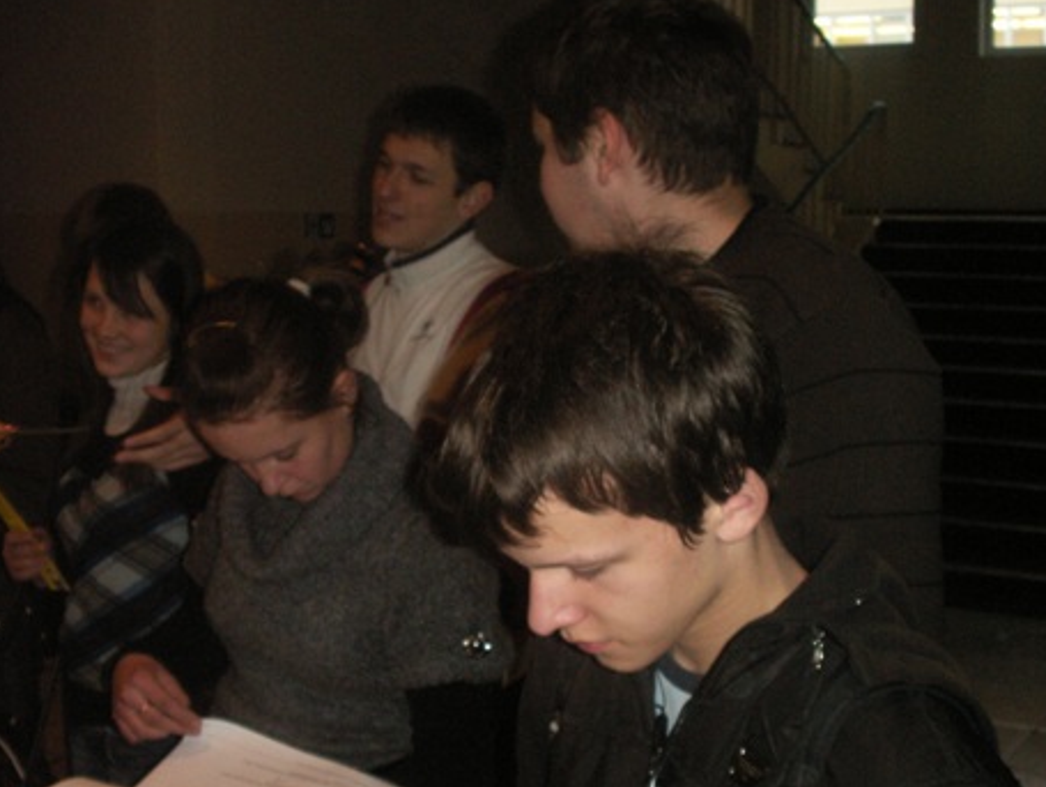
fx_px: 1573
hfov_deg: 36.8
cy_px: 458
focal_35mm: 52
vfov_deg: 28.0
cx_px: 538
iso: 160
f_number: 3.5
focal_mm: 7.7
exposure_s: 1/40
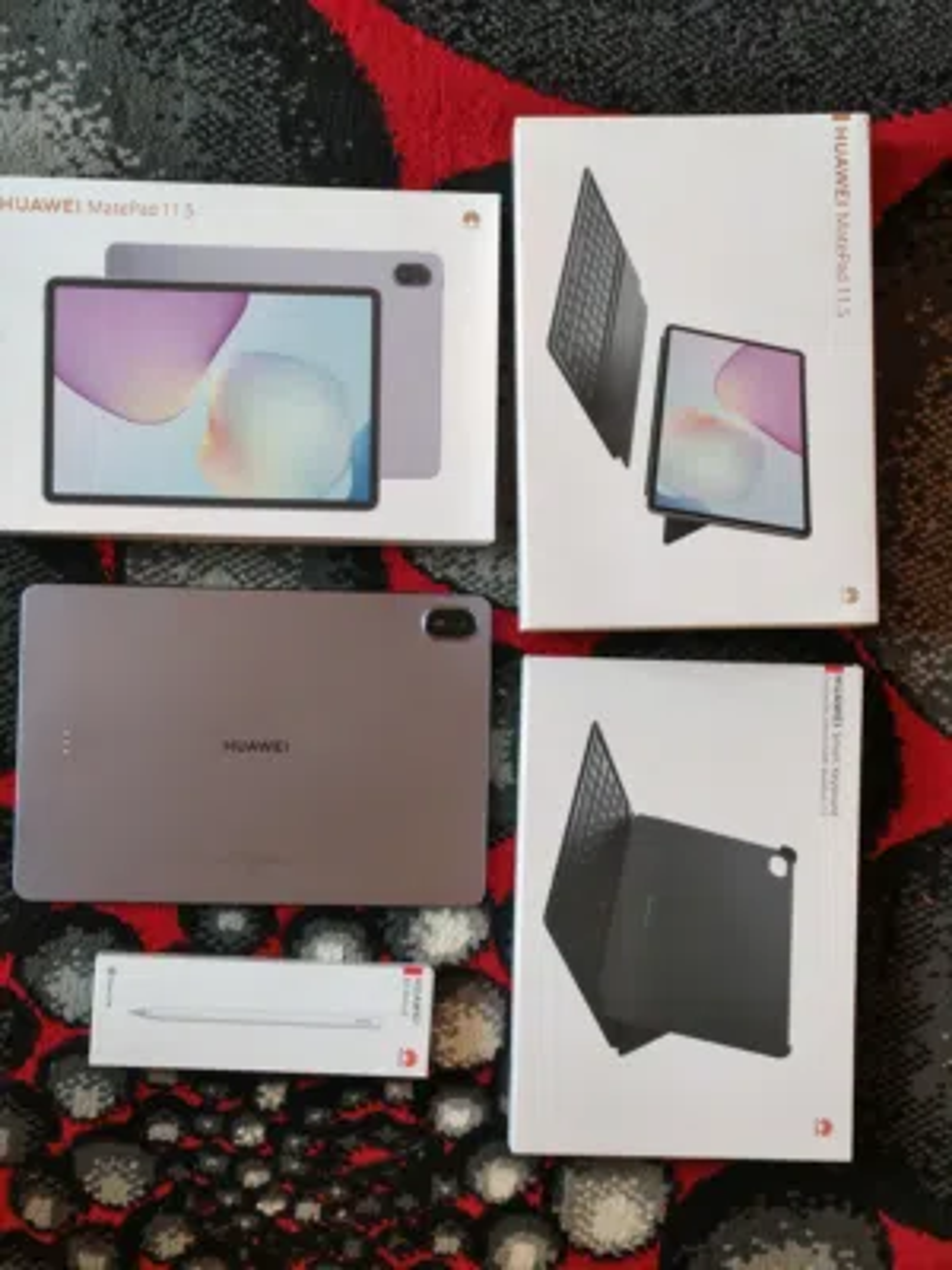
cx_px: 476
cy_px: 635
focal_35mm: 71
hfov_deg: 20.7
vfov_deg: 27.4
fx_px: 2603
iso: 572
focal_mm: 5.25
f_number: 1.75
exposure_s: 1/25
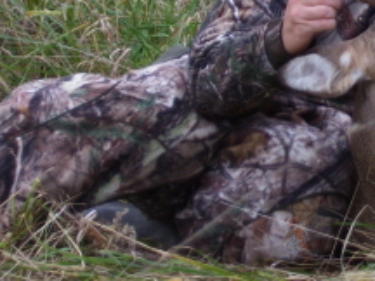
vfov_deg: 5.8
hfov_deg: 7.7
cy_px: 4
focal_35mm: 257
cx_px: 413
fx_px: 2784
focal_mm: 18
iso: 80
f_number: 4.6
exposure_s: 1/180
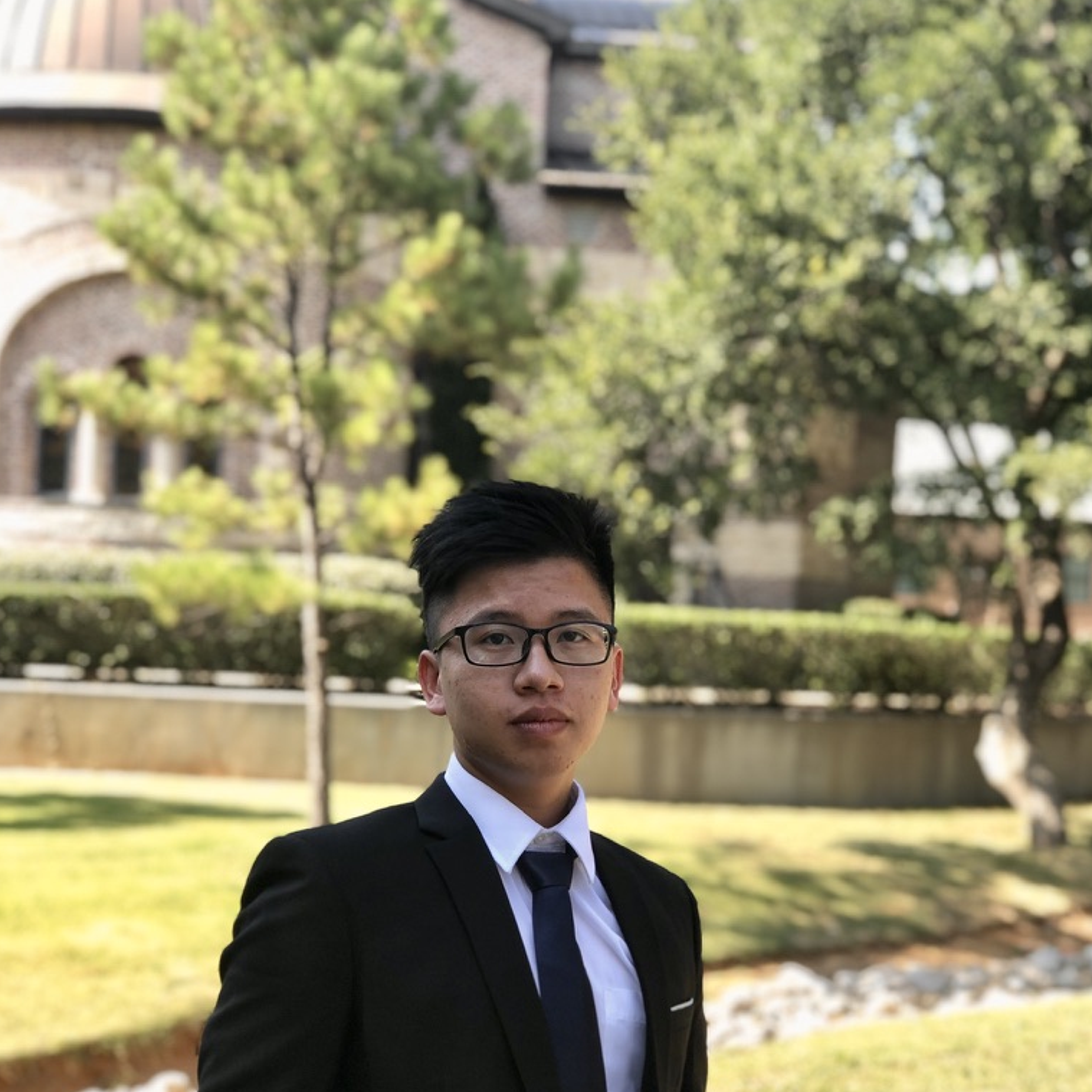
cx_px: 545
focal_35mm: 68
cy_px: 686
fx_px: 2427
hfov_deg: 25.4
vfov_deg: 25.3
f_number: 2.8
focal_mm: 6.6
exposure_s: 1/120
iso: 25
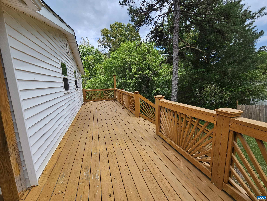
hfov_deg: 106.2
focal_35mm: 13
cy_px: 100
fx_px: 100
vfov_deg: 89.9
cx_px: 134
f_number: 2.2
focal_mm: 2.2
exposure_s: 1/1070
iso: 50
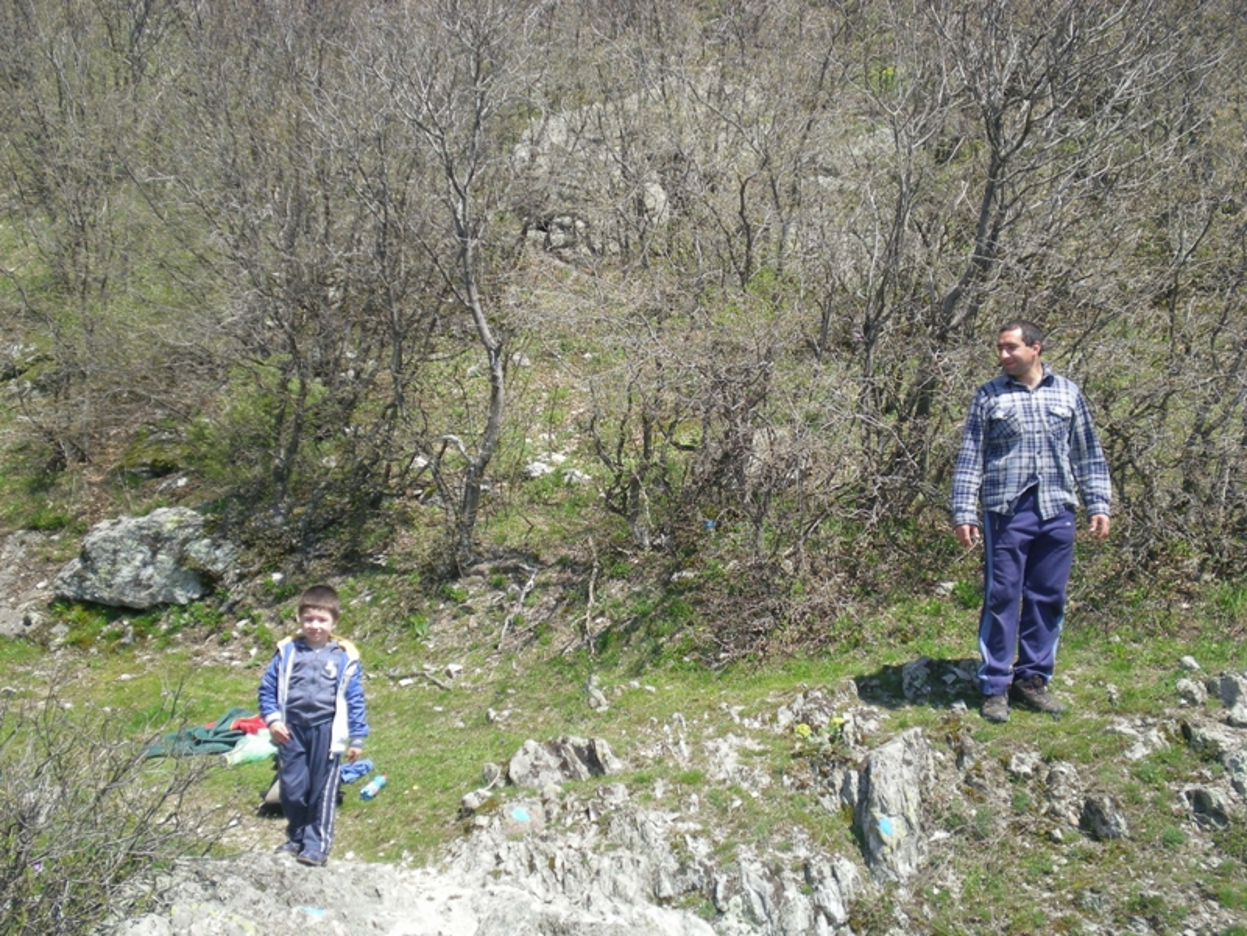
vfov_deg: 26.1
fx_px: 2017
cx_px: 624
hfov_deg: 34.3
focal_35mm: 56
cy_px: 468
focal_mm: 9.3
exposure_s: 1/276
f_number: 3.9
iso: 50
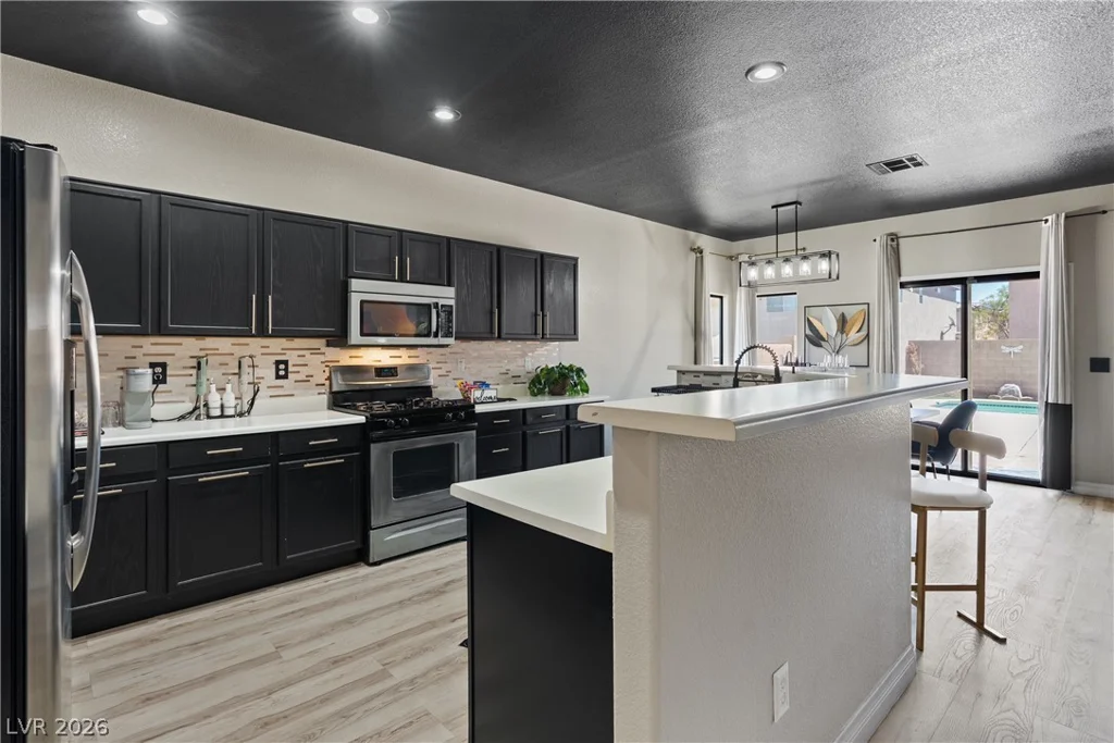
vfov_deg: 70.5
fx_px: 526
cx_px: 557
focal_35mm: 17
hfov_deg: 93.3
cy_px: 372
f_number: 8
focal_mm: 17
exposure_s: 1/1.25
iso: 800
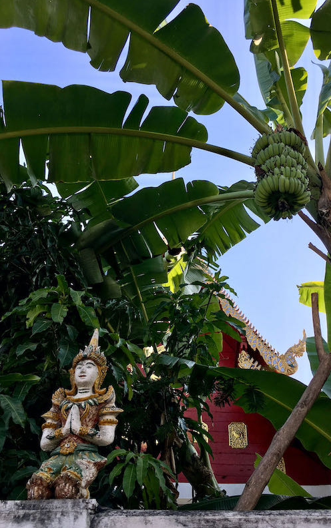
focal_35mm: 31
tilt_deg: +45.8
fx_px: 447
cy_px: 264
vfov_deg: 61.2
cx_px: 194
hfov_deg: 40.5
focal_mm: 4.15
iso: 25
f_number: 2.2
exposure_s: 1/475
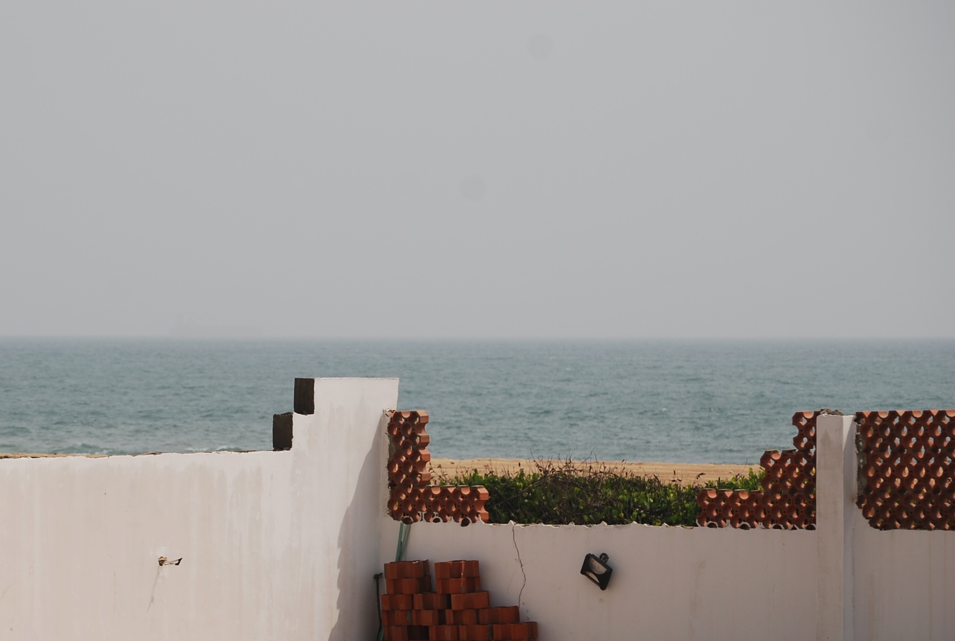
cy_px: 426
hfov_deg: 9.6
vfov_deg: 6.4
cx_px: 279
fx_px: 5689
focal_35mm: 214
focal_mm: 100
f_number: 6.3
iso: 100
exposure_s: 1/640
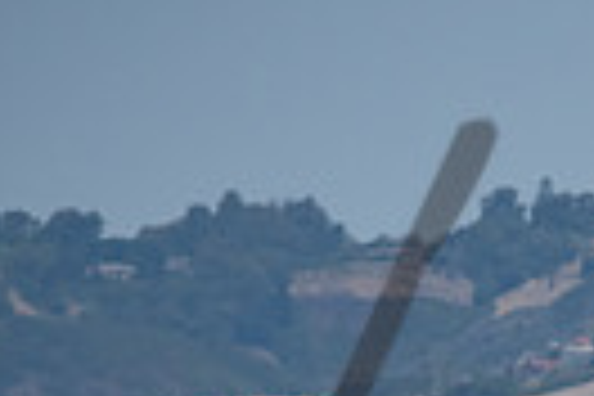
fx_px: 28262
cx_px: 1469
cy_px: 958
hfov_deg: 1.2
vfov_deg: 0.8
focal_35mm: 1713
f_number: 5.6
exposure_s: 1/1600
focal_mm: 290
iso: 320
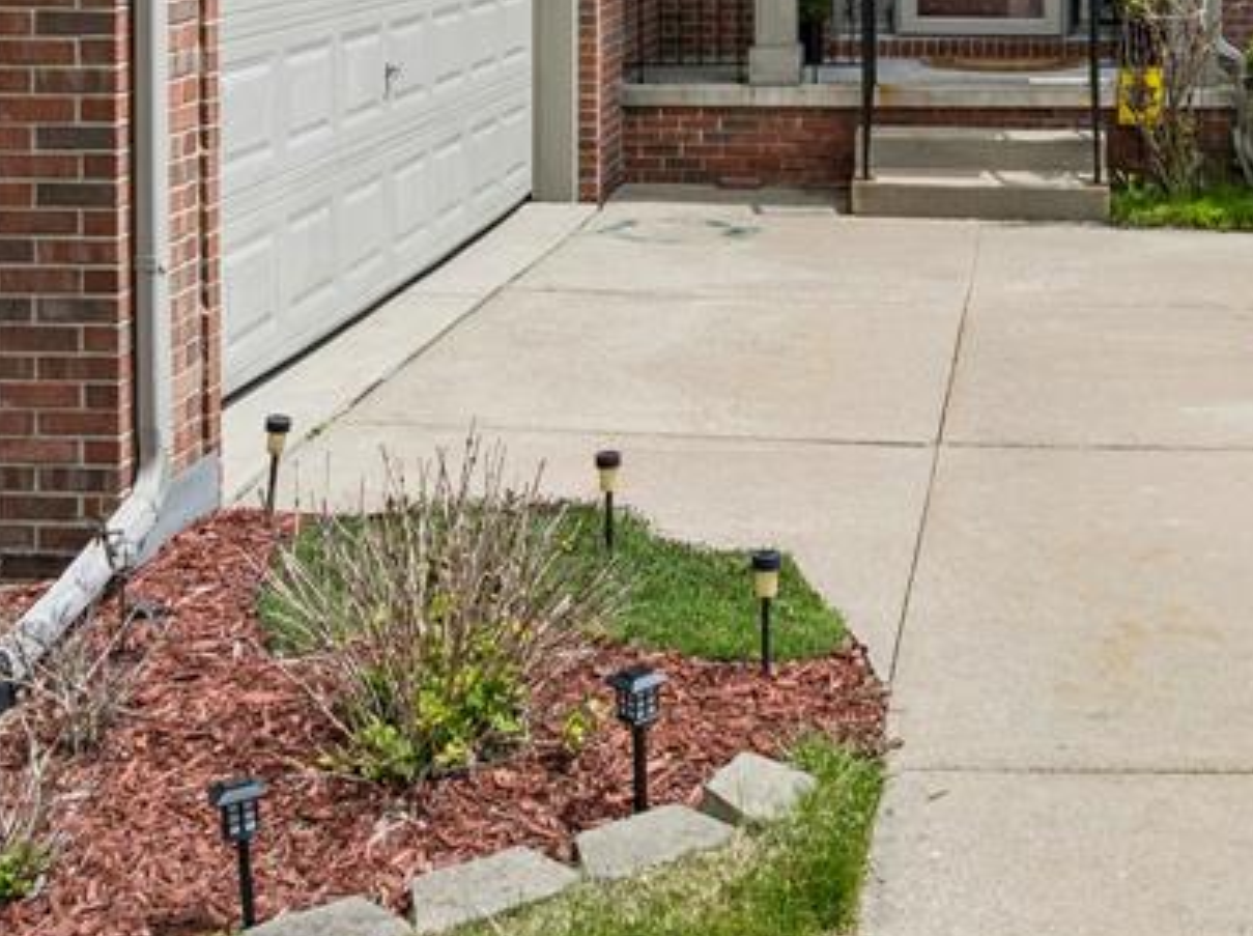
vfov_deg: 22.5
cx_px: 979
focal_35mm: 61
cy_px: -118
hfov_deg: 31.0
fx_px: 2205
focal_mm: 12.3
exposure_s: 1/3200
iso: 140
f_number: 2.8
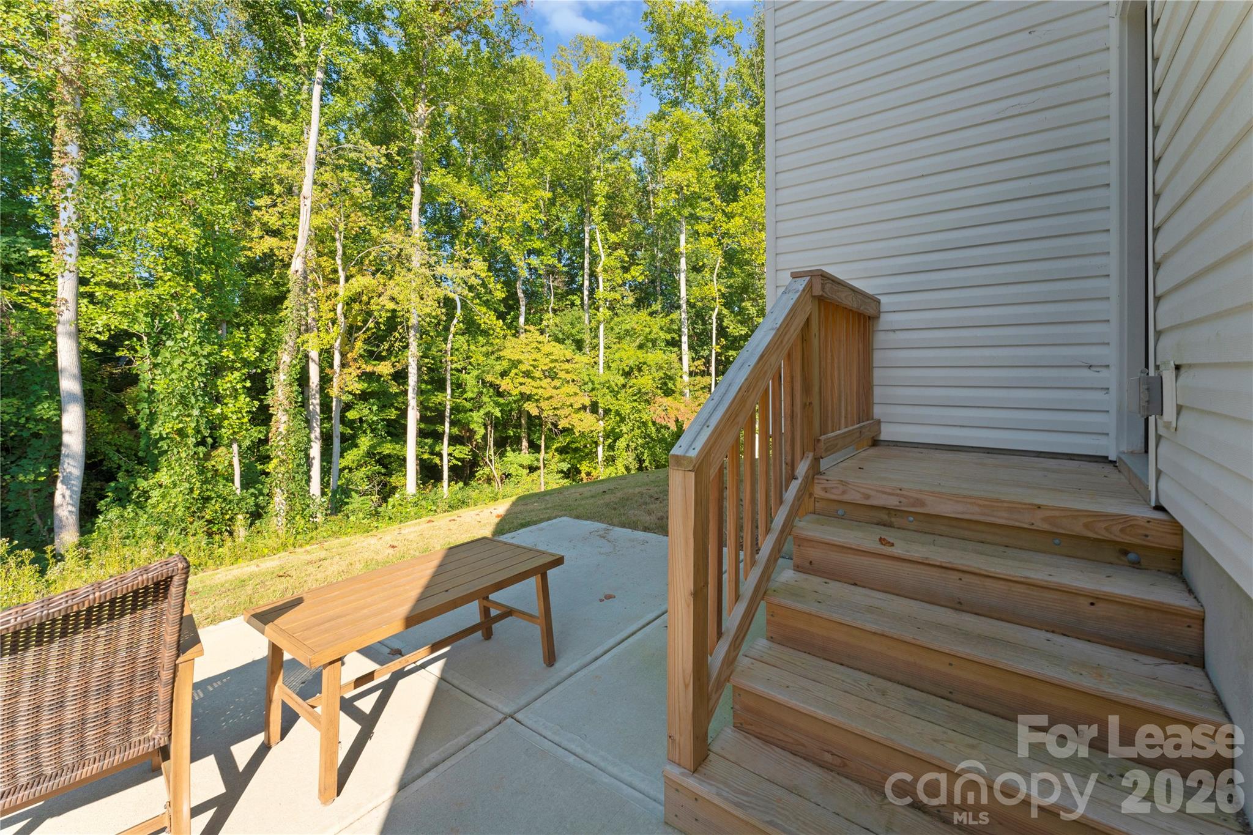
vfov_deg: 81.2
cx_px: 626
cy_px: 418
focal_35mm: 14
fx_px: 487
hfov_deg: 104.3
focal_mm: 14
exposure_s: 1/320
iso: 640
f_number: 10
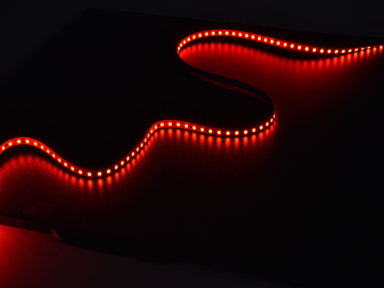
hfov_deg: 30.7
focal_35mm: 63
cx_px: 175
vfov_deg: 23.3
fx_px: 699
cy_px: 143
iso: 64
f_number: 16
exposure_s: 1/15
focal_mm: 58
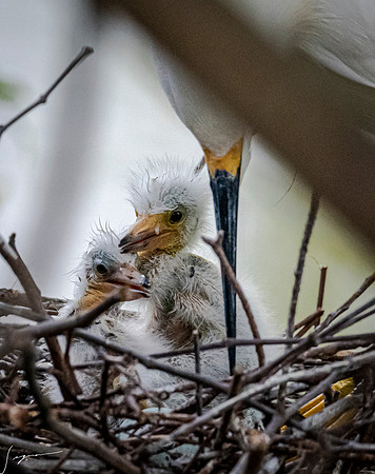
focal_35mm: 1024
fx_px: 14306
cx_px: 173
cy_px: 279
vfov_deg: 1.9
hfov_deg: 1.5
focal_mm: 390
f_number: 9
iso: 4500
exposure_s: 1/2500
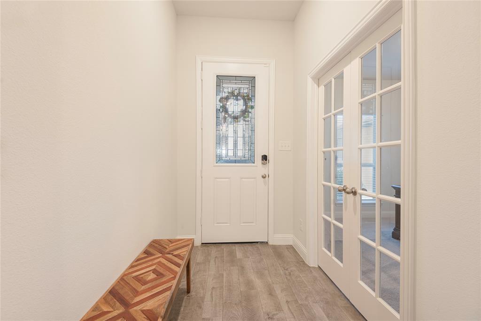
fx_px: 214
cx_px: 240
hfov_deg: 96.7
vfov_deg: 73.8
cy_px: 160
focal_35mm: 16
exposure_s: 1/1.67
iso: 100
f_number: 7.1
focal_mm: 16
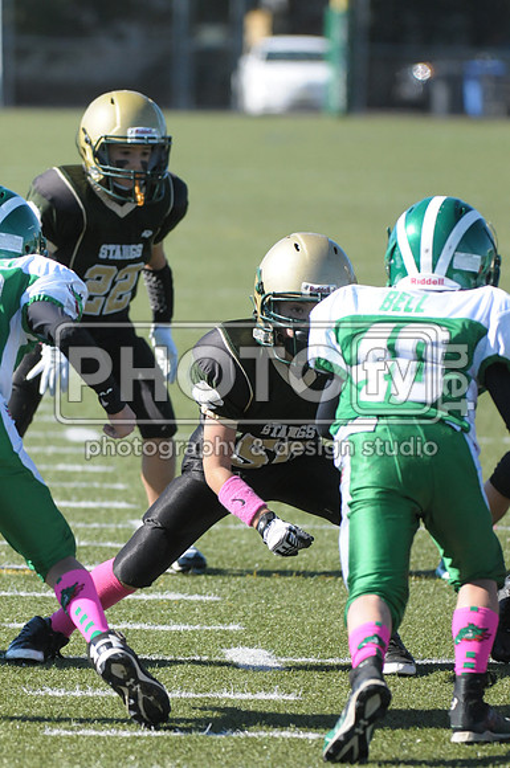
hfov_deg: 4.6
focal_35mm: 300
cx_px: 255
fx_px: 6394
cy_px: 384
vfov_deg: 6.9
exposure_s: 1/4000
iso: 1000
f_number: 4
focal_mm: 200
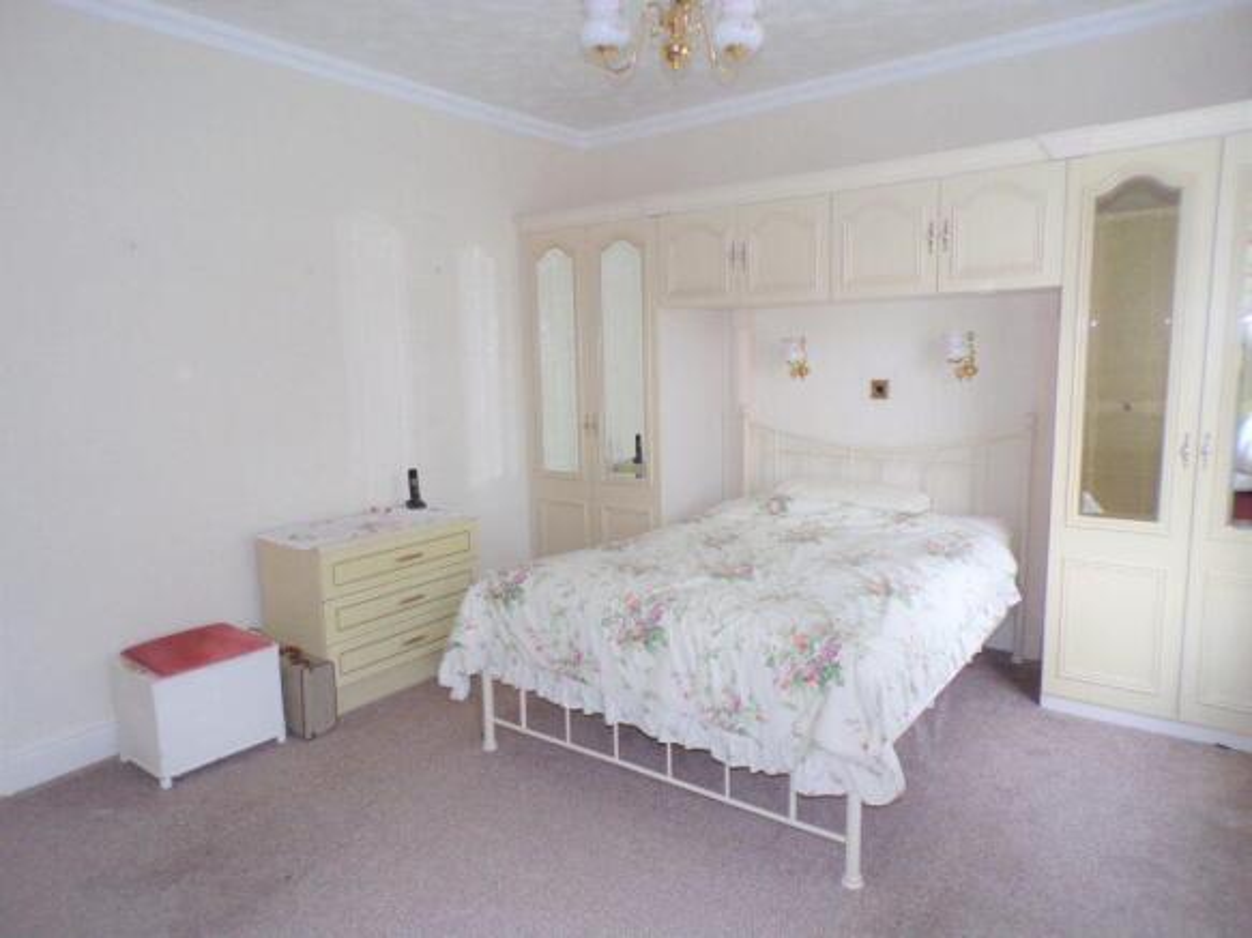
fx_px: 868
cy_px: 469
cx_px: 626
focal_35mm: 24
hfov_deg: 71.6
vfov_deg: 56.8
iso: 200
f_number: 3
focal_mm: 4.3
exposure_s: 1/34
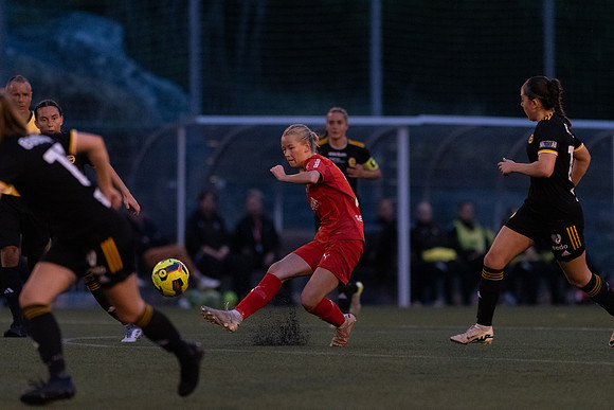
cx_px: 307
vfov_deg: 3.1
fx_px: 7676
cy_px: 205
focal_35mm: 450
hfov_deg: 4.6
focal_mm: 300
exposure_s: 1/800
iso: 8000
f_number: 3.2
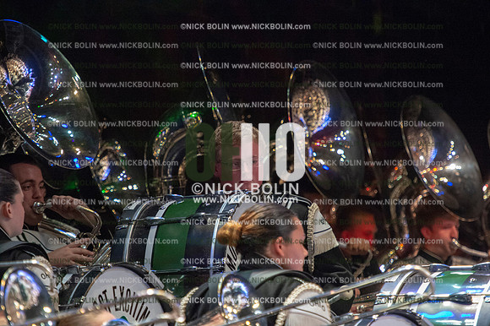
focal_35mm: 250
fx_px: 3401
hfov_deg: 8.2
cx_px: 245
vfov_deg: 5.5
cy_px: 163
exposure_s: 1/320
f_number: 5.6
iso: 8000
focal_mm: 250
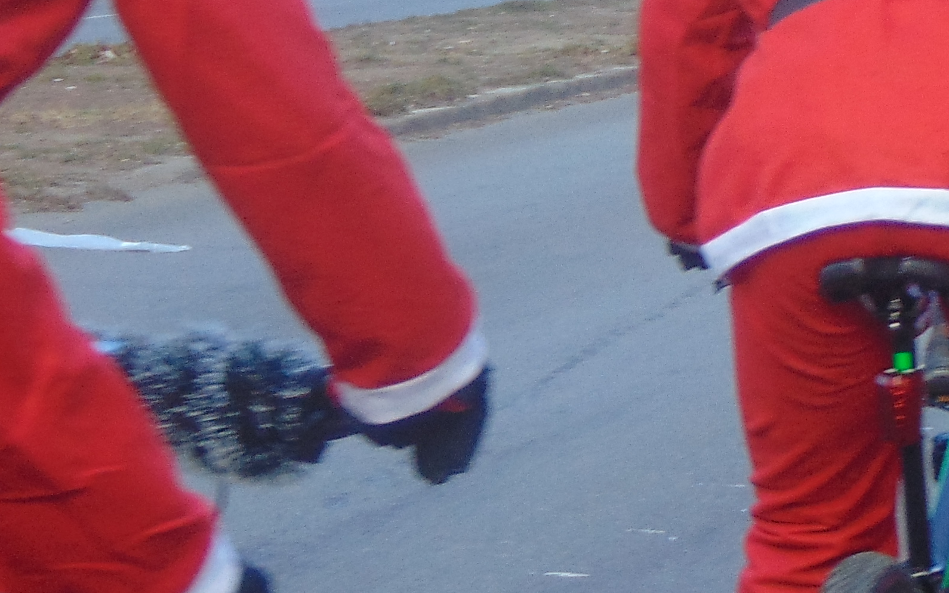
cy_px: 6
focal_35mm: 371
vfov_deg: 3.5
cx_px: 747
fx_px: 9596
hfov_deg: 5.7
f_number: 3.9
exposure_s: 1/125
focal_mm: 19.4
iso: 80
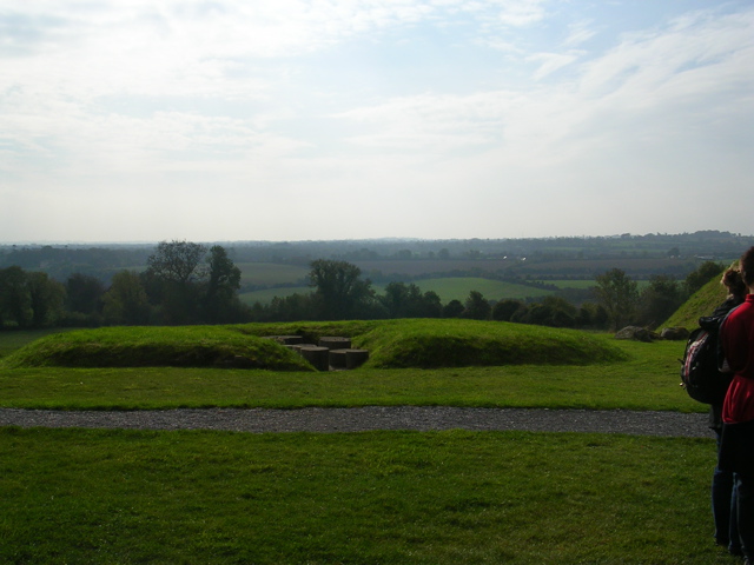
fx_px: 937
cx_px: 377
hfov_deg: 43.9
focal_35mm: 43
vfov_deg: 33.6
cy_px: 282
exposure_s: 1/898
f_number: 5.9
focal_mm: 6.6
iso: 50
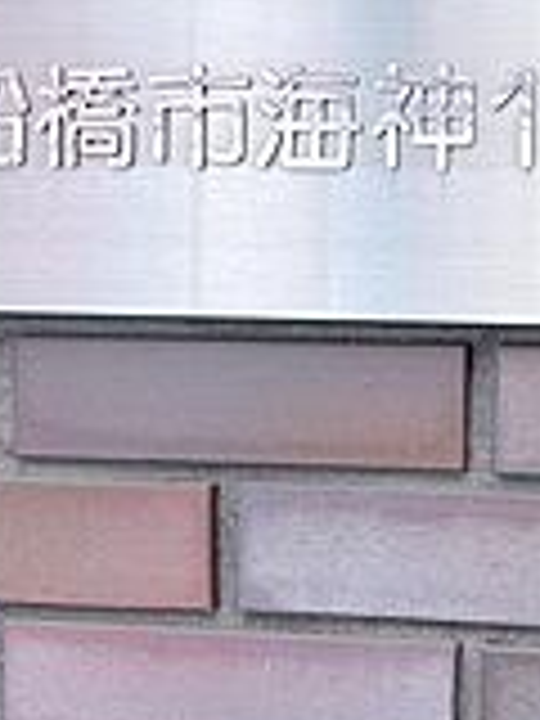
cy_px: 310
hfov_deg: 18.5
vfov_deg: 25.0
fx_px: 1622
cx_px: 526
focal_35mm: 78
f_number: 1.6
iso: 32
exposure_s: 1/141
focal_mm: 5.96
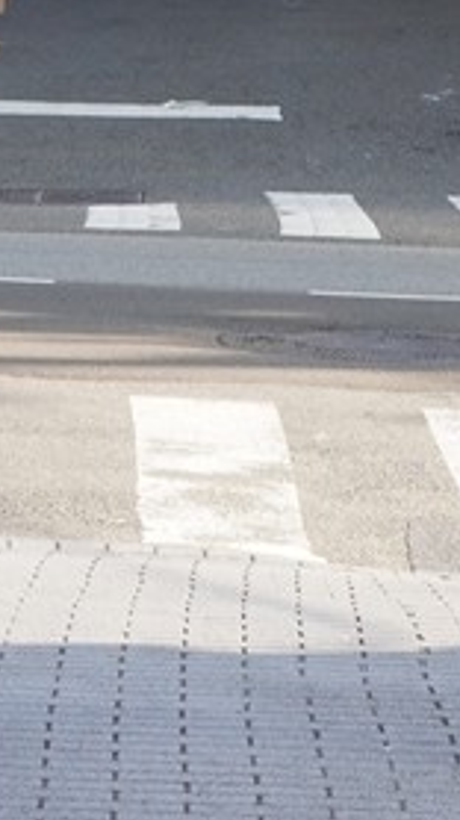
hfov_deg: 4.6
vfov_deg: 7.9
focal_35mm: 264
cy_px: -705
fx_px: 5735
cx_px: 543
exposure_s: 1/100
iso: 400
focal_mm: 35
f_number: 11
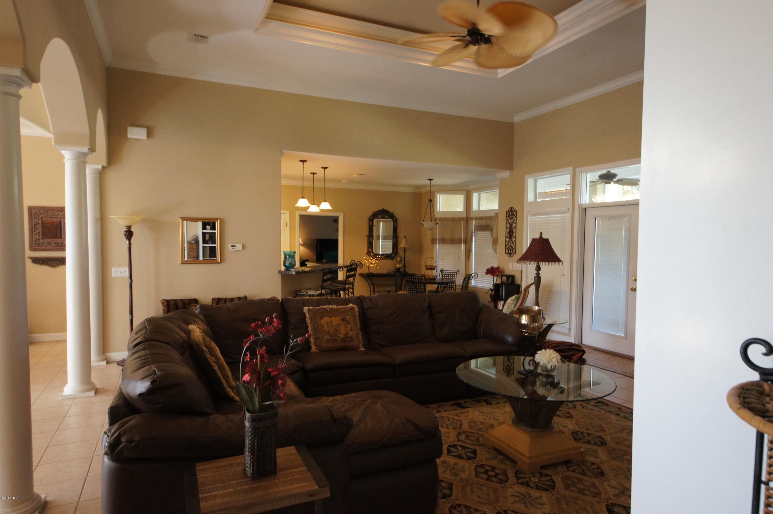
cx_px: 386
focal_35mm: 22
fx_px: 483
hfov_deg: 77.4
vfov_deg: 56.0
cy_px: 257
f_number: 8
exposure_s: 1/40
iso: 1600
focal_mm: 15
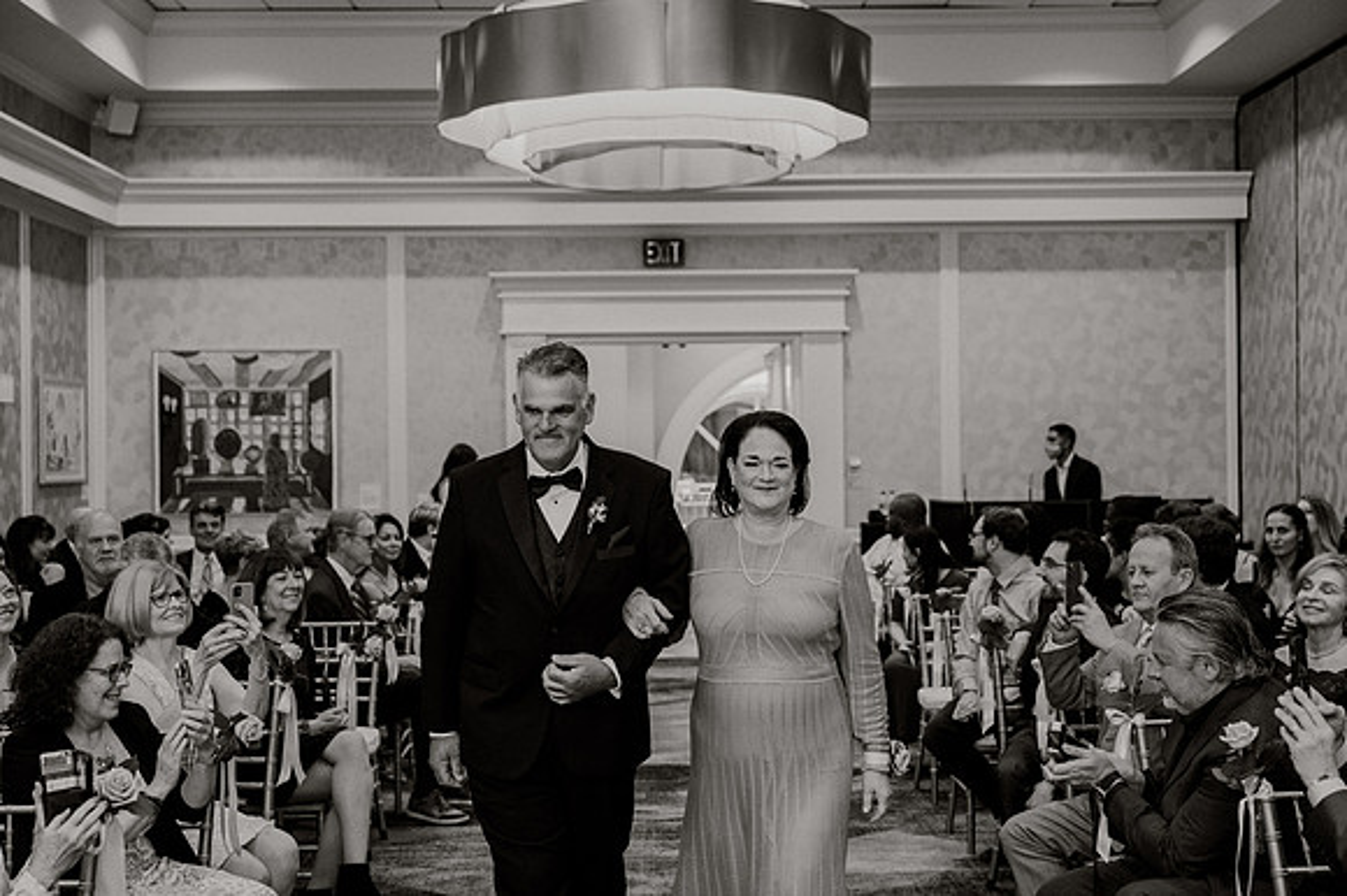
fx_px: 1733
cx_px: 685
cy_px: 448
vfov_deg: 29.0
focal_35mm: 46
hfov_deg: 42.5
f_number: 3.2
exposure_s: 1/160
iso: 1600
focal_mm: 45
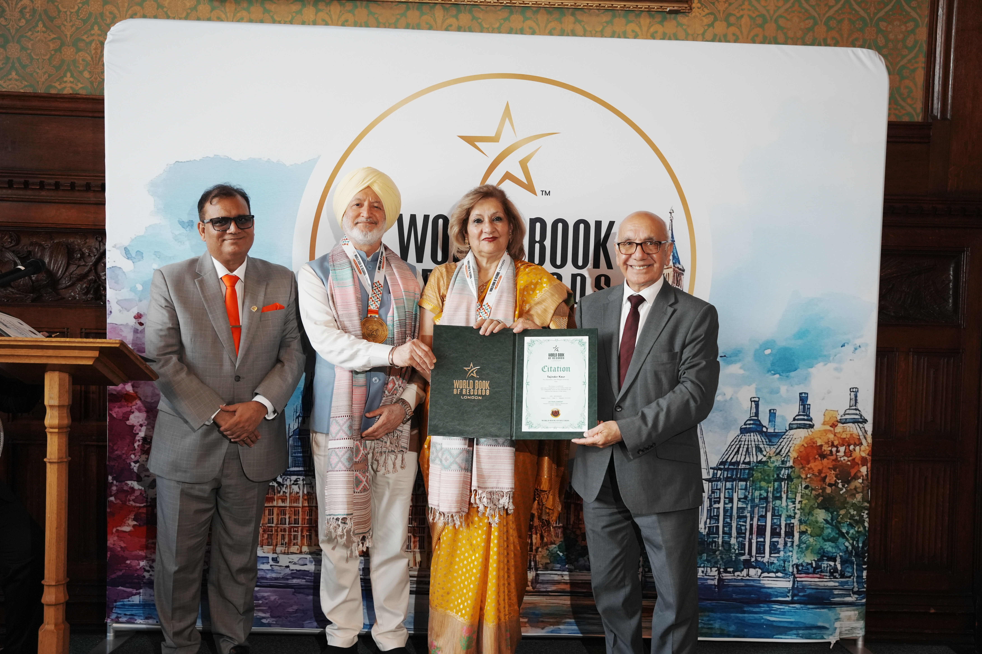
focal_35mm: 34
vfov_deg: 38.8
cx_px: 491
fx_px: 930
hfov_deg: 55.7
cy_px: 327
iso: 2500
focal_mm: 34.1
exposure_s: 1/200
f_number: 3.5
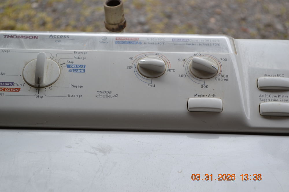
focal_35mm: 82
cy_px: 96
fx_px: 662
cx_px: 144
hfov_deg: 24.6
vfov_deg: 16.6
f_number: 5.6
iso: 110
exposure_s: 1/125
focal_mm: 55
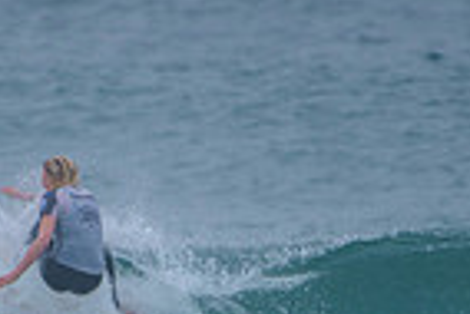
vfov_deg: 0.7
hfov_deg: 1.0
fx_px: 26699
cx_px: 106
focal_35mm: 2043
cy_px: 395
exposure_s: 1/2000
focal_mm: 500
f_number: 5.6
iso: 280
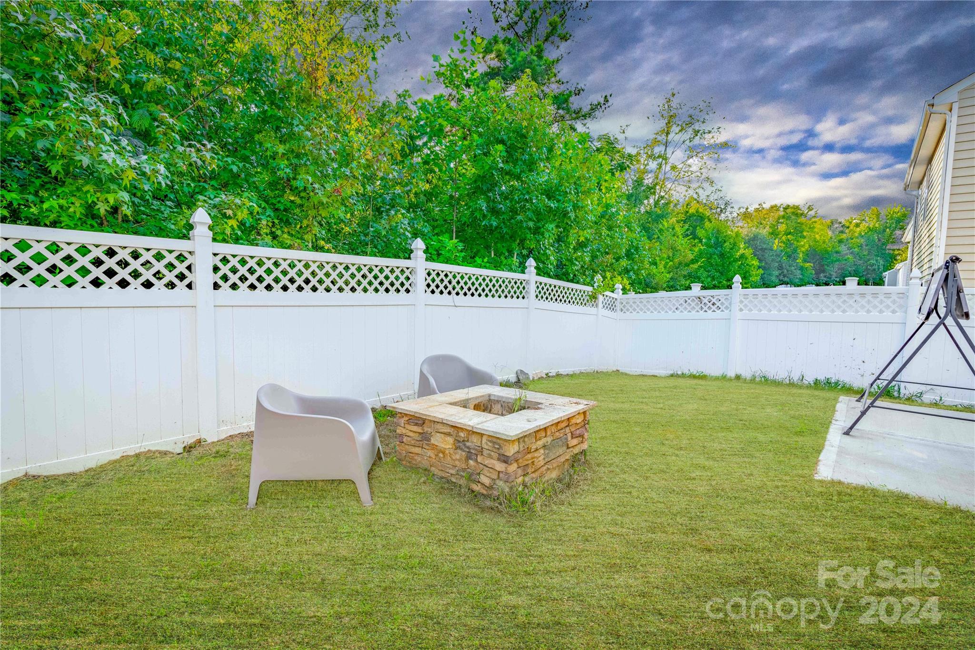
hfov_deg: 96.7
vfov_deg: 73.7
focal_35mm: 16
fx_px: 433
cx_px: 488
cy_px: 325
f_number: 8
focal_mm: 16
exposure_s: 1/800
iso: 100
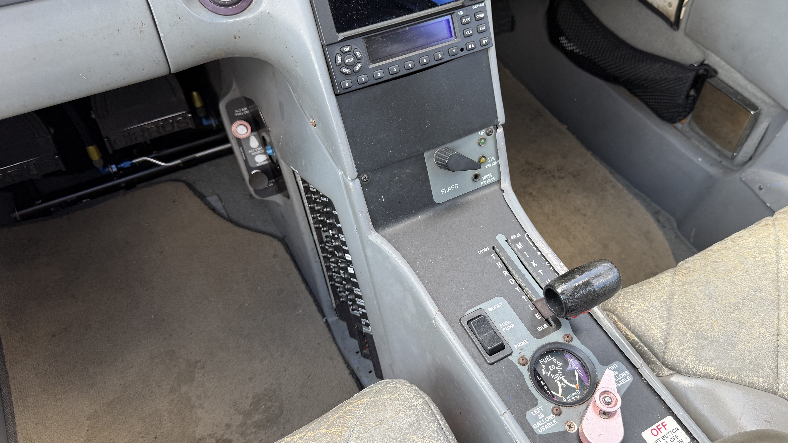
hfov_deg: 65.9
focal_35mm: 29
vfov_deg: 40.2
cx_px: 431
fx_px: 606
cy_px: 206
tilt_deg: -48.3
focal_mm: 6.76
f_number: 1.78
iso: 80
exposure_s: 1/121
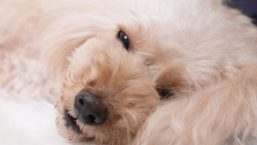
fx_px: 579
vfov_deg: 14.2
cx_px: 67
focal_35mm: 85
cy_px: 84
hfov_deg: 24.8
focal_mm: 50
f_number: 3.5
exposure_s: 1/50
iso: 800
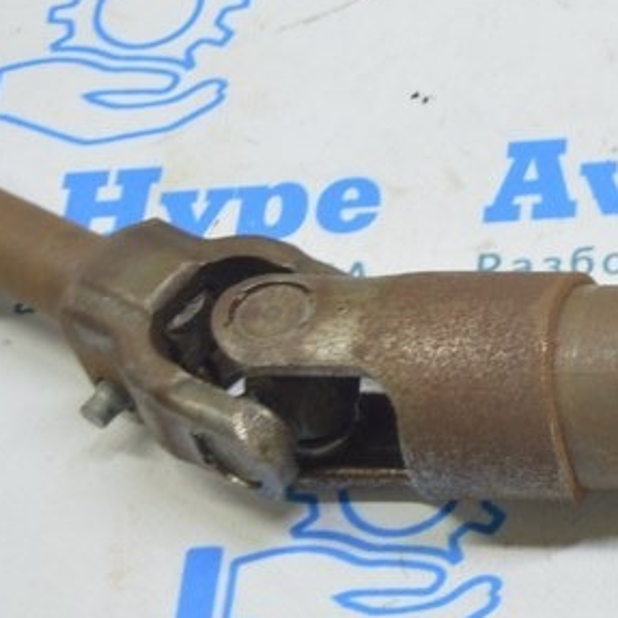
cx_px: 1075
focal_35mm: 123
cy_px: 359
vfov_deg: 14.2
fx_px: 2475
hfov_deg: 13.0
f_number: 5.6
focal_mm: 27
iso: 400
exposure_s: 1/20
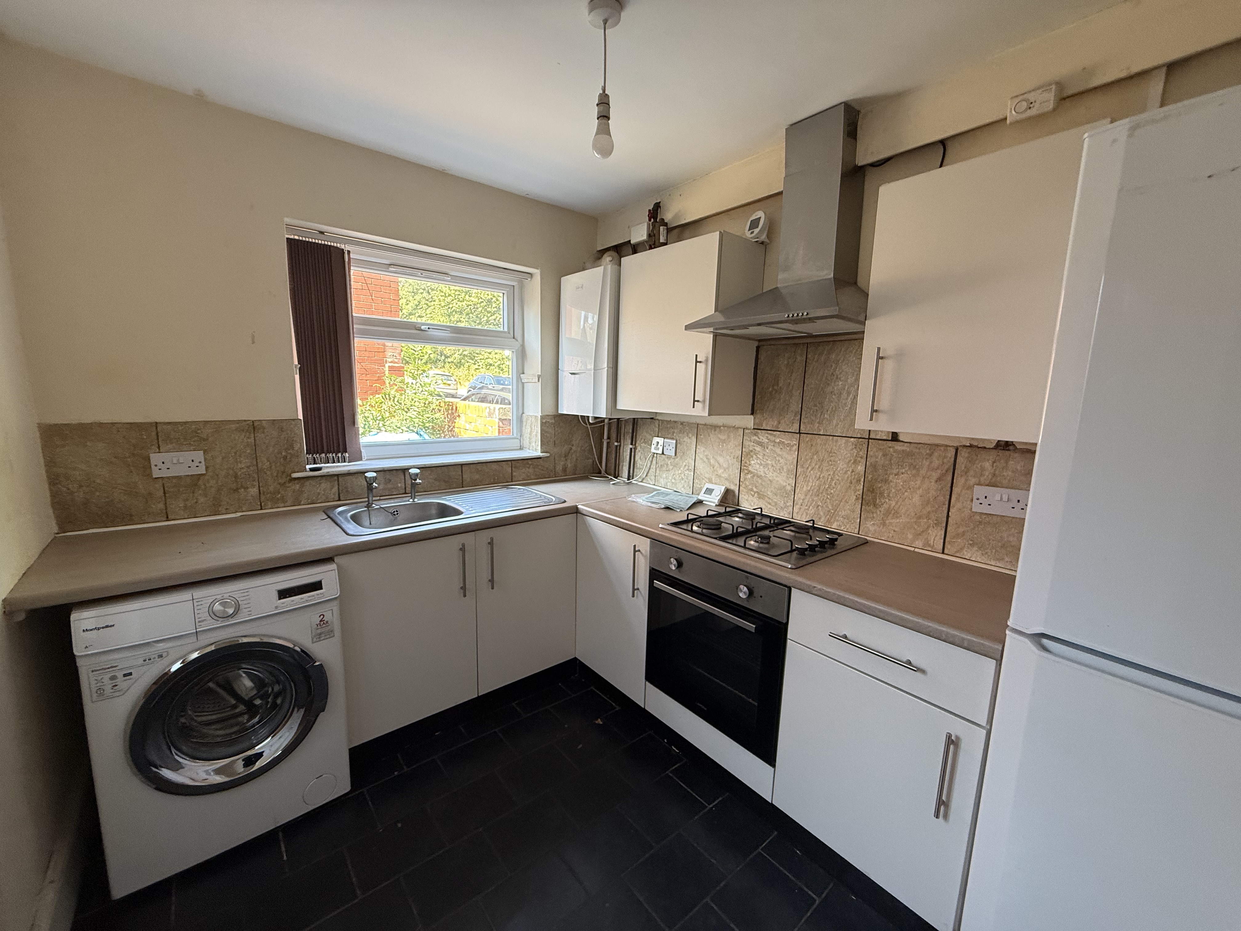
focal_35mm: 14
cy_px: 466
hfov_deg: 102.1
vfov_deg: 85.7
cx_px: 620
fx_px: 502
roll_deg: -1.2
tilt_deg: -8.6
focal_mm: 2.22
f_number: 2.2
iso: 160
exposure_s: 1/99
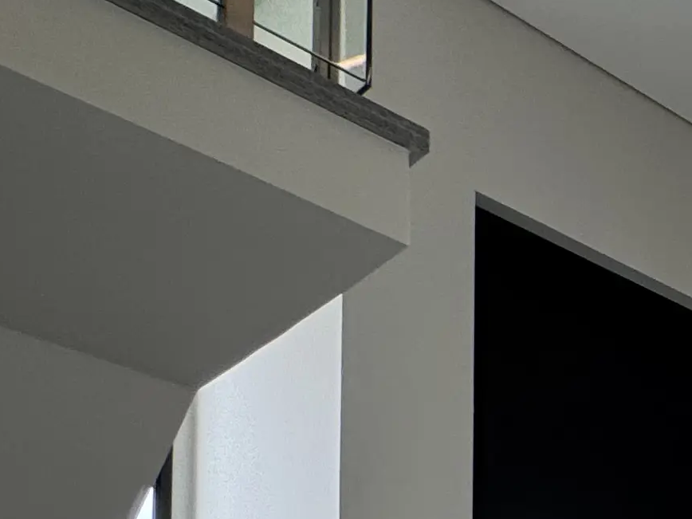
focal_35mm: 65
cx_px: 1381
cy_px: 995
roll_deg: +0.9
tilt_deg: +1.9
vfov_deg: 17.3
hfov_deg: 18.8
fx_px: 1299
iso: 40
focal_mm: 2.22
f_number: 2.2
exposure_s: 1/147
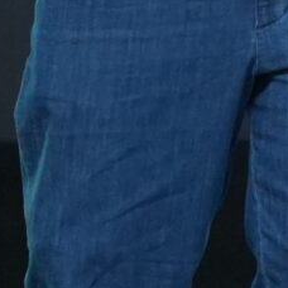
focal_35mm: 1935
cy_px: -218
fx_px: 18212
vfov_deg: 0.9
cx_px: 171
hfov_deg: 0.9
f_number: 4
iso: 800
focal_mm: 135
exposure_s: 1/250
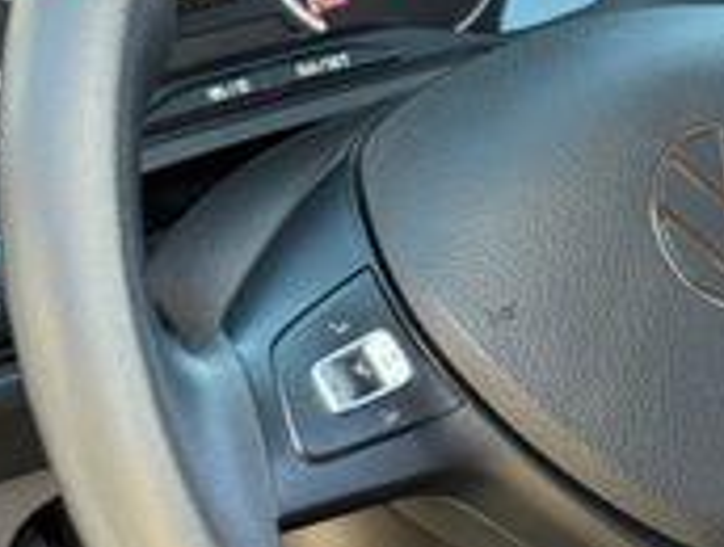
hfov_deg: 14.4
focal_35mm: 131
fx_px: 2748
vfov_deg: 11.4
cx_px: 934
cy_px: 349
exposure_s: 1/157
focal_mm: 6.76
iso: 200
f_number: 1.78
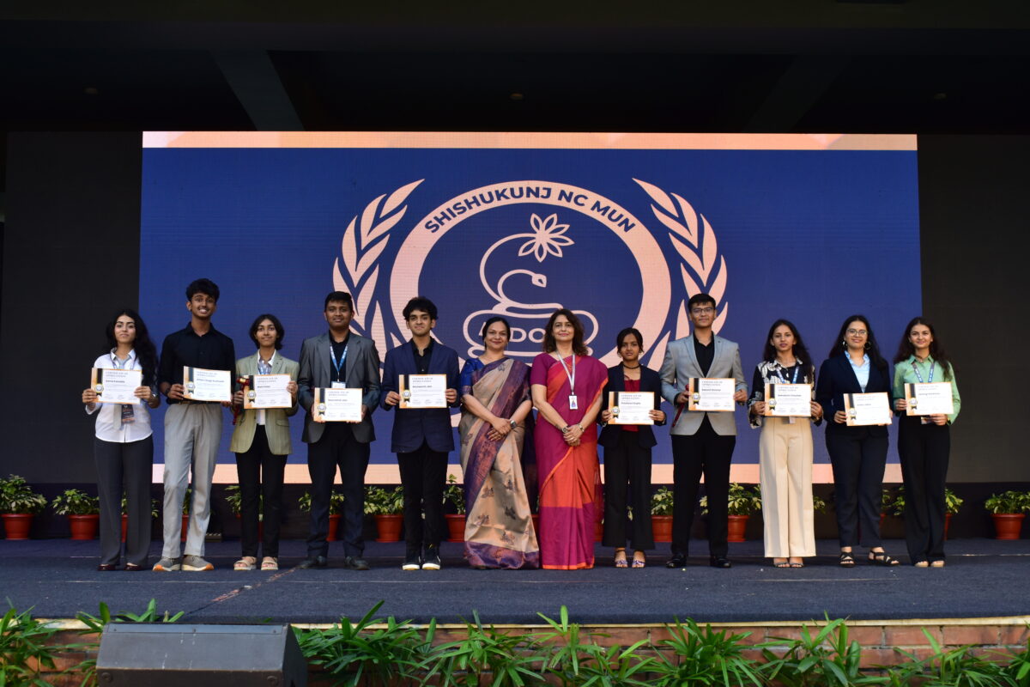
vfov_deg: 26.5
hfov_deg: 38.9
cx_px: 515
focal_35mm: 51
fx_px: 1459
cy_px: 344
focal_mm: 34
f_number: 5.6
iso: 360
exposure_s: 1/125
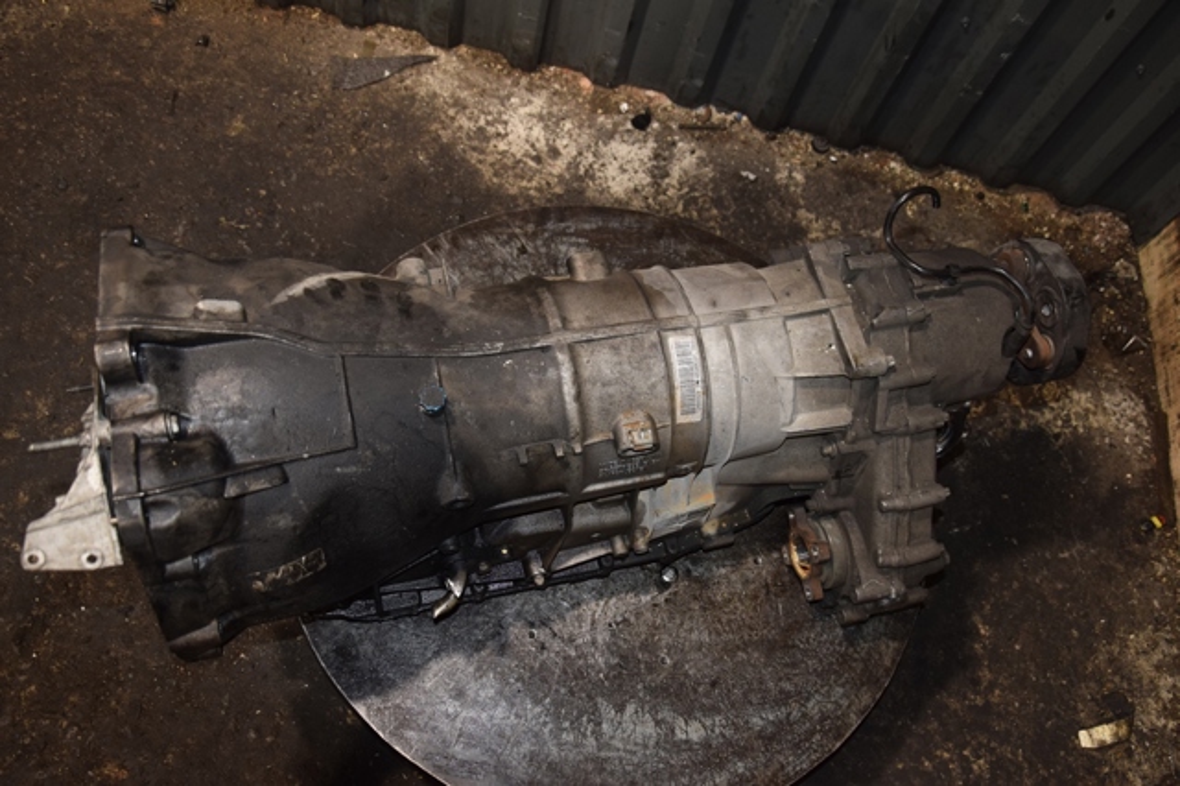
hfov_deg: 57.2
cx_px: 590
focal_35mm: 33
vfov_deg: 39.9
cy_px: 393
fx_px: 1081
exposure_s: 1/60
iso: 800
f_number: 5
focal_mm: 22
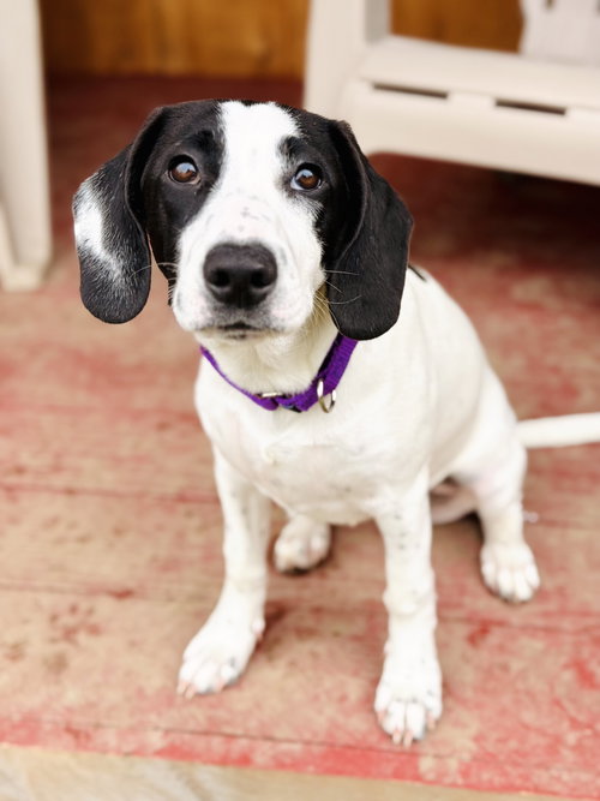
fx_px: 1110
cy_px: 400
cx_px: 300
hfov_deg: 30.3
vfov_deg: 39.7
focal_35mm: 48
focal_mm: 6.76
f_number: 1.78
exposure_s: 1/545
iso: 64
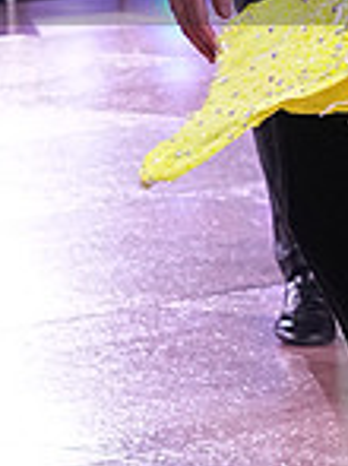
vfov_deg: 6.1
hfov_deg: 4.6
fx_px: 4322
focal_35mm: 322
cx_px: 403
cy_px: -79
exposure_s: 1/320
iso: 2500
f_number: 5.6
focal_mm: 57
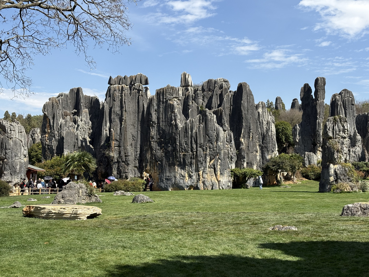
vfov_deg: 28.0
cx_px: 184
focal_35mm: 52
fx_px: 554
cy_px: 138
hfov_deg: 36.8
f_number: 1.6
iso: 32
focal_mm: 5.96
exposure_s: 1/2283
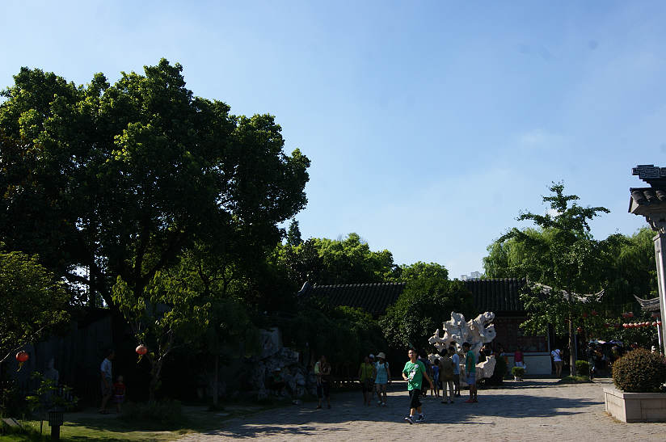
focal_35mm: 36
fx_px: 665
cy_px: 221
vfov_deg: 36.8
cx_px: 333
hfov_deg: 53.2
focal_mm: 24
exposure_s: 1/320
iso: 200
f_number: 11
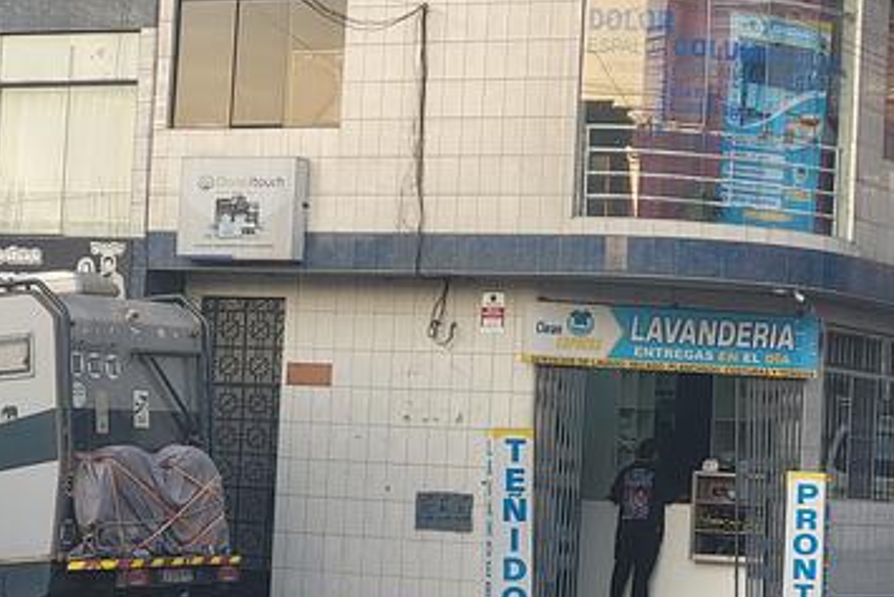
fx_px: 2360
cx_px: 528
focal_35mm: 95
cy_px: 338
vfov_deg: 14.4
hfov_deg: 21.4
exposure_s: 1/103
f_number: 2.4
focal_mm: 7.12
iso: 25
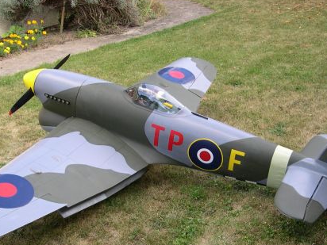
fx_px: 557
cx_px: 160
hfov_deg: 32.7
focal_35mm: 59
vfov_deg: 24.7
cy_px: 168
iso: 100
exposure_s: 1/116
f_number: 2.8
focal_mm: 8
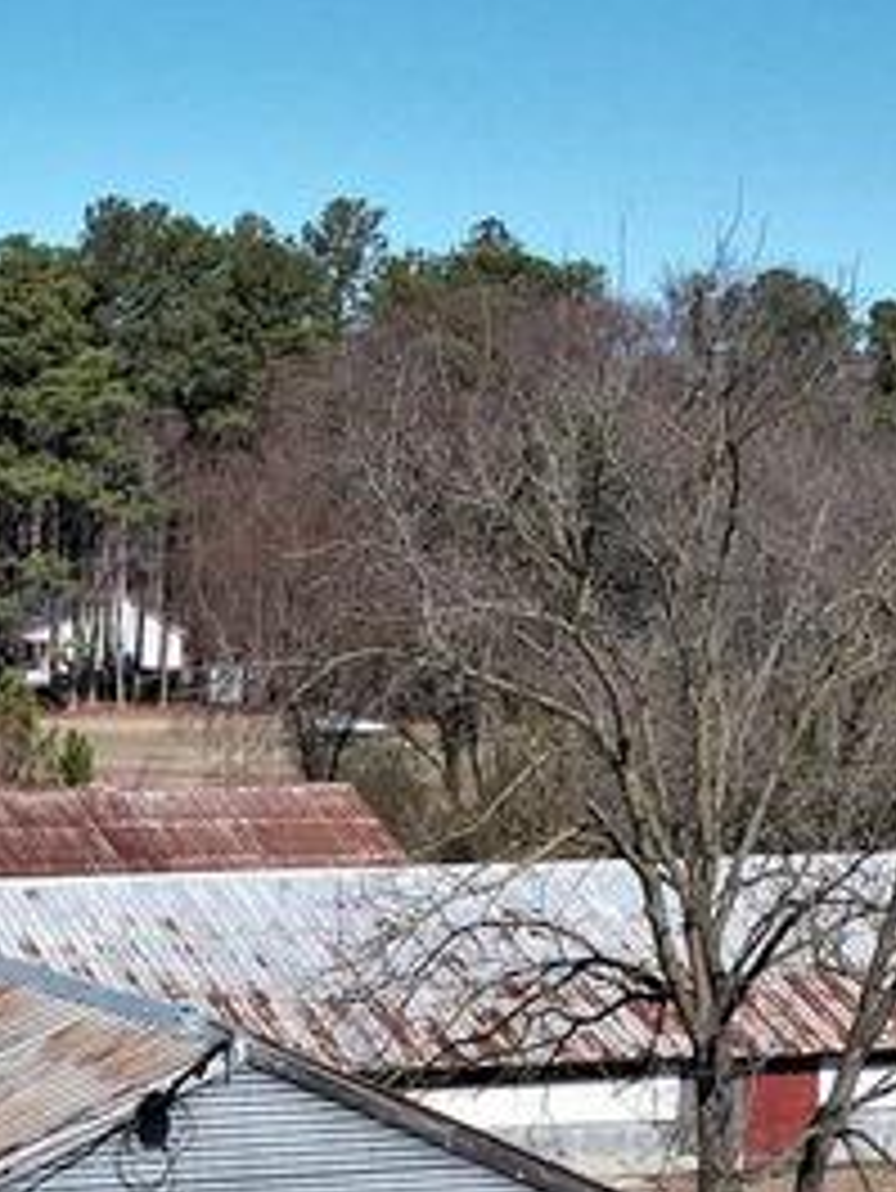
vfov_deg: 16.3
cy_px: 1507
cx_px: -171
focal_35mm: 115
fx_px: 3966
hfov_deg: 12.6
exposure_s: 1/2000
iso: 100
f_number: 2.8
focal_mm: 8.38
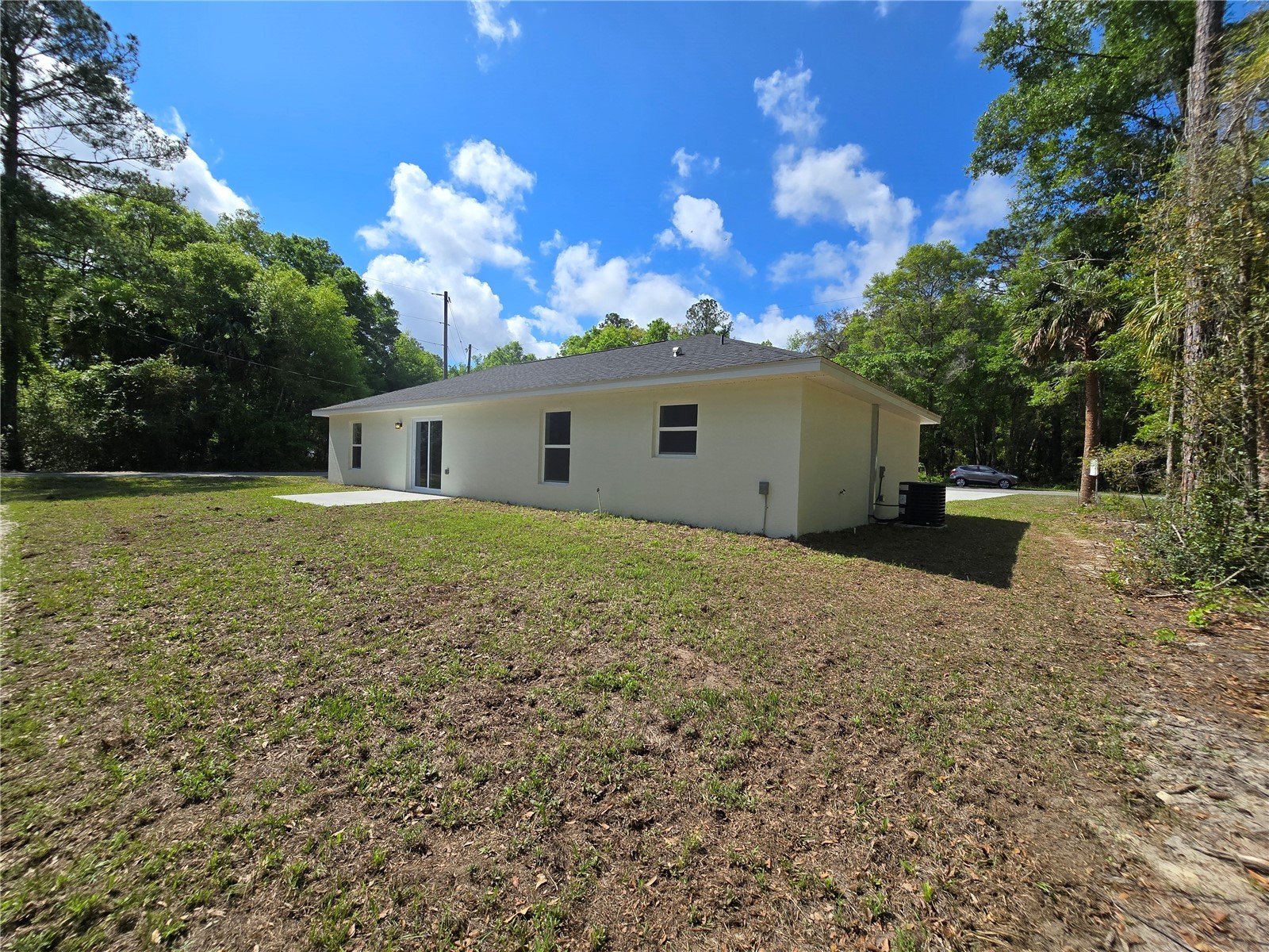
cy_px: 476
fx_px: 477
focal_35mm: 13
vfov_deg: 89.9
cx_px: 634
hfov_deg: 106.2
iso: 50
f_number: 2.2
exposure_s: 1/3168
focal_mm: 2.2
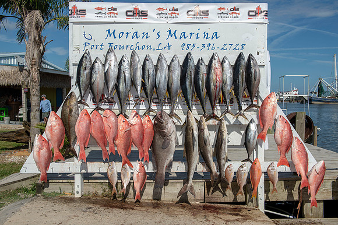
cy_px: 112
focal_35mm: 35
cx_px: 169
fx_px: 328
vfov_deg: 37.8
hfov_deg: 54.5
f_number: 9
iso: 50
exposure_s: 1/250
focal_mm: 35
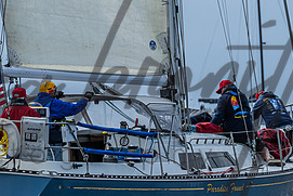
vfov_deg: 2.5
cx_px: 154
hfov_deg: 3.7
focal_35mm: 556
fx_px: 4527
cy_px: 63
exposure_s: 1/3200
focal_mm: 210
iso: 400
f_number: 8
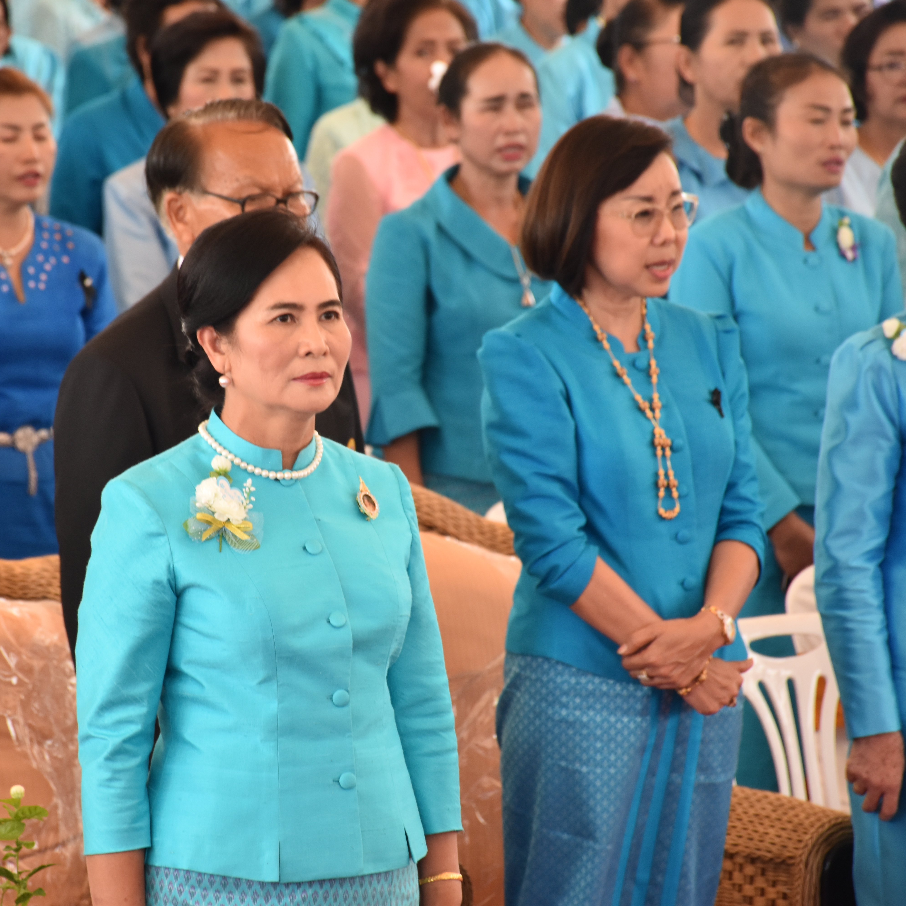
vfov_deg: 6.5
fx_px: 7936
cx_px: 315
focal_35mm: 268
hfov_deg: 6.5
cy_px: 453
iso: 800
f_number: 5.6
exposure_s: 1/250
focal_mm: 140
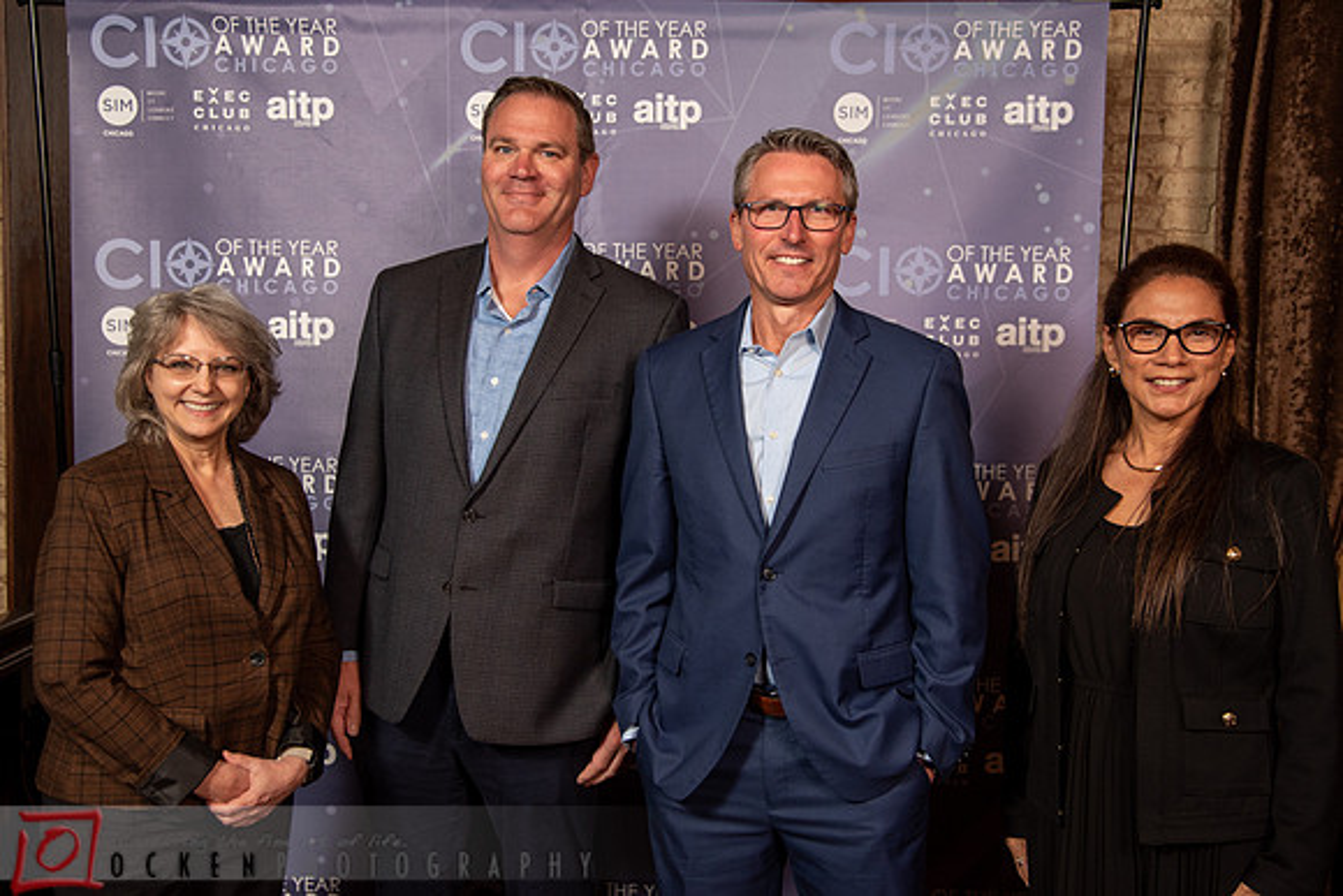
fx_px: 1501
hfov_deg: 48.2
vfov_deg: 33.2
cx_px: 629
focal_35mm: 40
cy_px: 432
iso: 400
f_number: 4
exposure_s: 1/100
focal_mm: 35
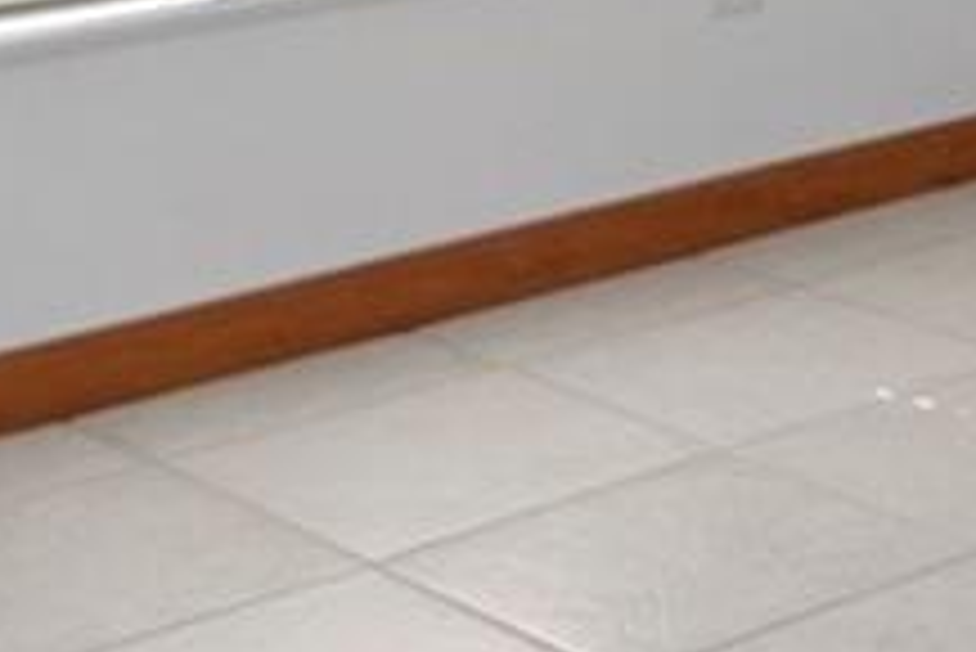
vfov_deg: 10.7
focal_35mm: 118
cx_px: 1417
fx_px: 3201
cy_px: -612
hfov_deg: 16.0
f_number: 8
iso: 400
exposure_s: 1/3
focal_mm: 16
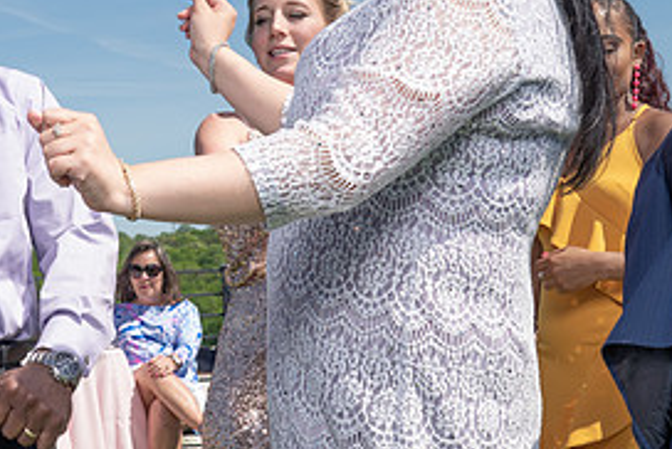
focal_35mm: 89
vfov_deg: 15.3
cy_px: 109
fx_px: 1663
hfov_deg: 22.2
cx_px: 38
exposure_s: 1/250
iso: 50
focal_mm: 35
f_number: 7.1
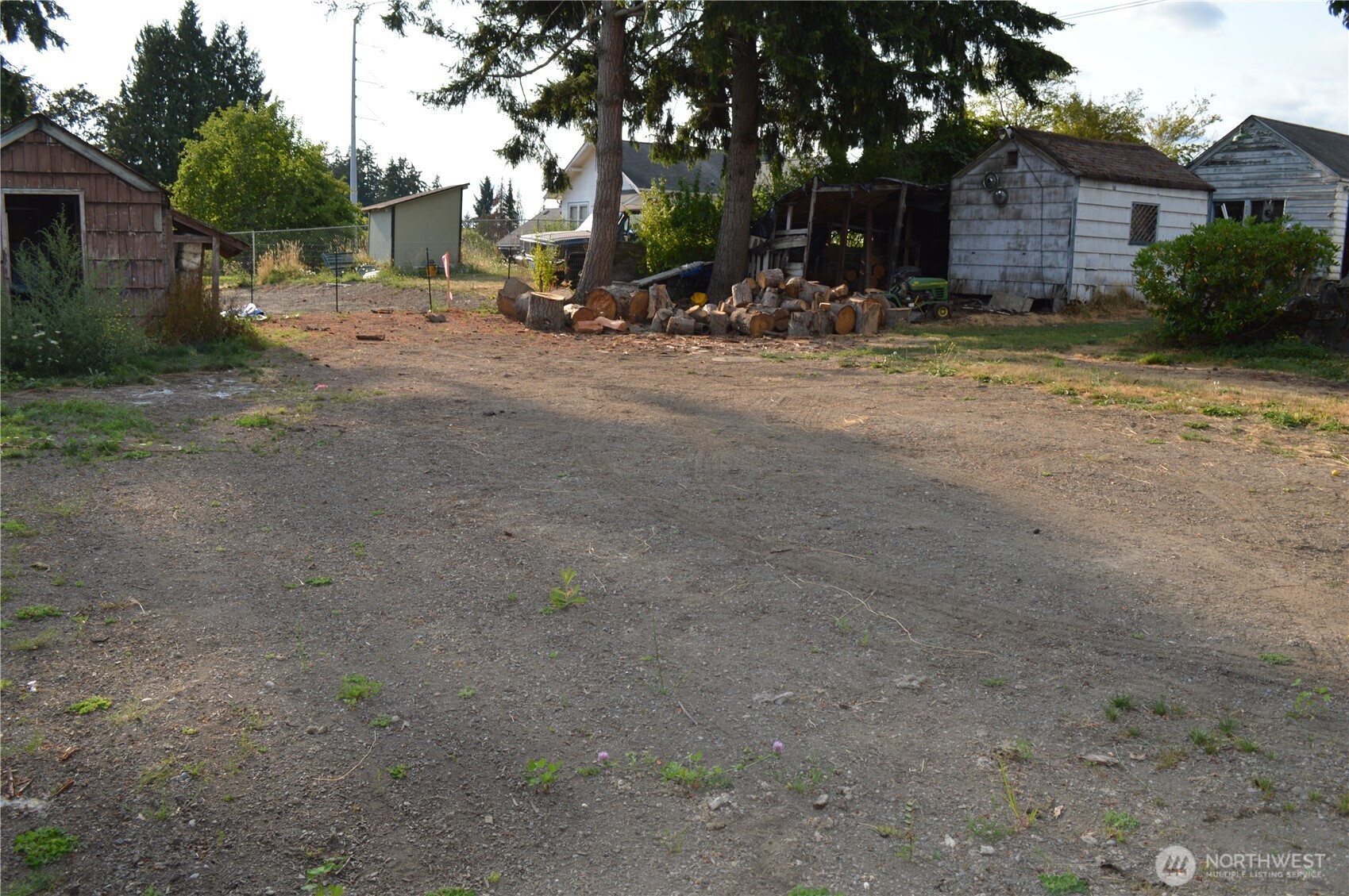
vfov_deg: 43.5
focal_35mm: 30
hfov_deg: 62.0
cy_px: 448
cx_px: 674
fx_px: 1123
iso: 100
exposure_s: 1/200
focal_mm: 20
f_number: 6.3
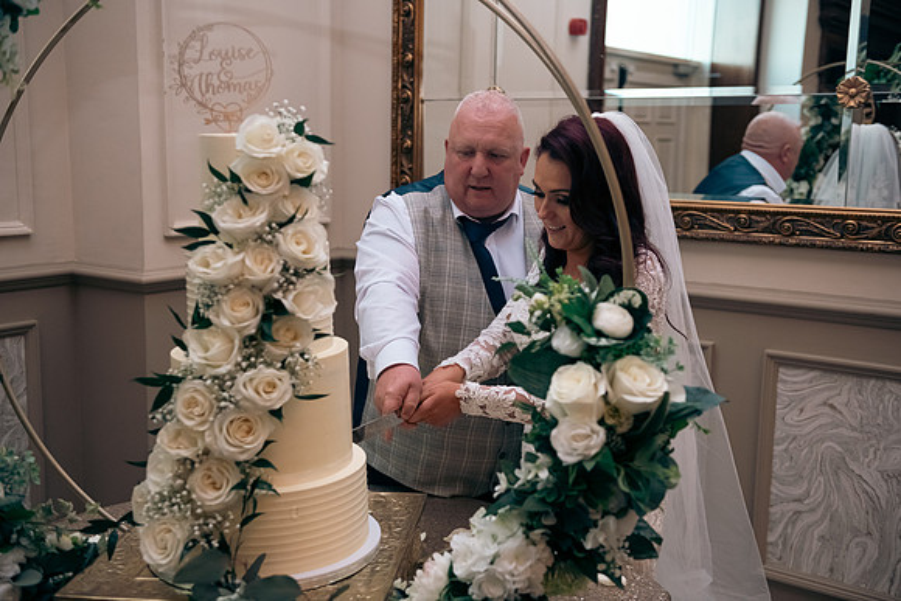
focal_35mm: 40
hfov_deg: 48.4
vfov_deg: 33.4
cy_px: 300
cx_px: 450
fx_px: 1001
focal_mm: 40
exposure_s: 1/160
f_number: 3.5
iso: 1000
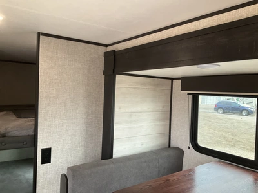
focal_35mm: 29
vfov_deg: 48.2
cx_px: 129
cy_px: 96
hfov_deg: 61.7
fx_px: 216
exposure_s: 1/79
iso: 64
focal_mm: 3
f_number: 1.8
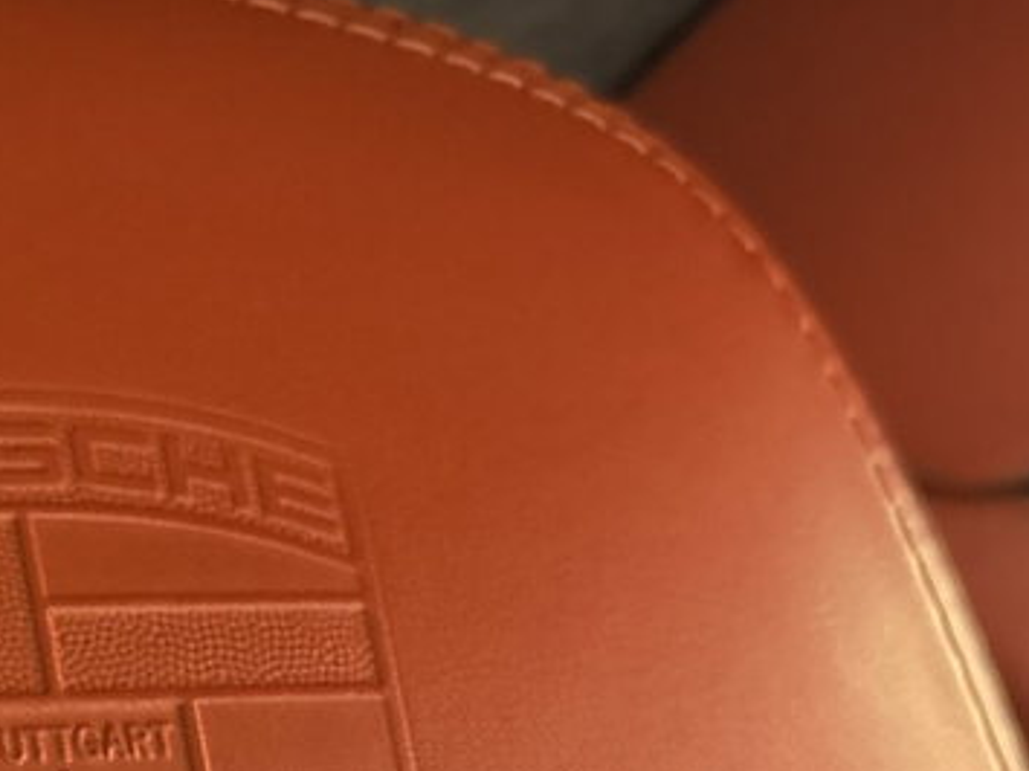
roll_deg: +1.7
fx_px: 2229
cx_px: -20
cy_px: 904
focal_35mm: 75
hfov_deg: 24.7
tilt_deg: +6.1
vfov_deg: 18.7
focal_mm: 5.96
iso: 500
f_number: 1.6
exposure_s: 1/47
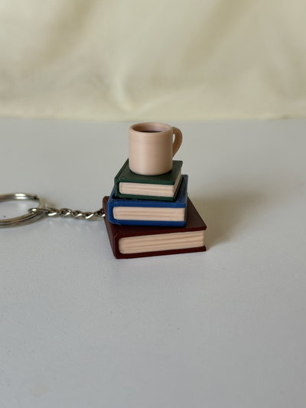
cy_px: 204
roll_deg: -1.0
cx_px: 153
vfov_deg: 39.6
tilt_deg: -23.0
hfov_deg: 30.3
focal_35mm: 48
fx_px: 566
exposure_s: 1/121
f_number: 1.78
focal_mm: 6.86
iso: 80
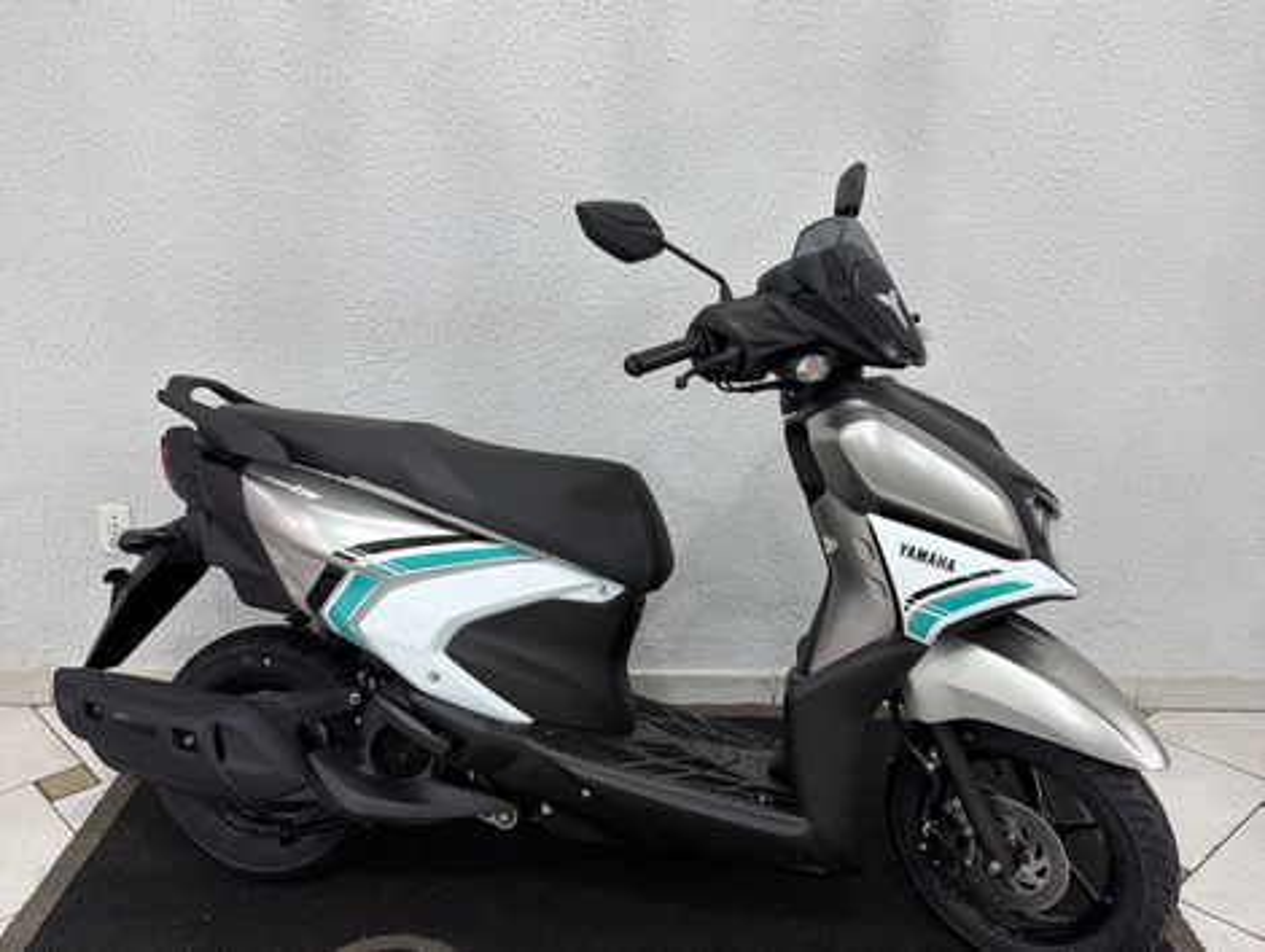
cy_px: 476
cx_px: 632
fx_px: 878
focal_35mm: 24
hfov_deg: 71.5
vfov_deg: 56.9
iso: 160
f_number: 1.78
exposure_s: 1/120
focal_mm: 6.76
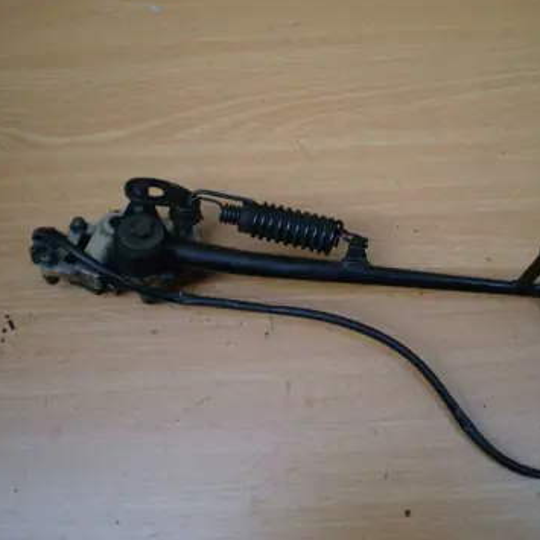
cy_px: 268
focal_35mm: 43
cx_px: 326
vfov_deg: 39.2
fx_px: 759
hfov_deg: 39.0
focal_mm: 6.3
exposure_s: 1/100
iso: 64
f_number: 3.1
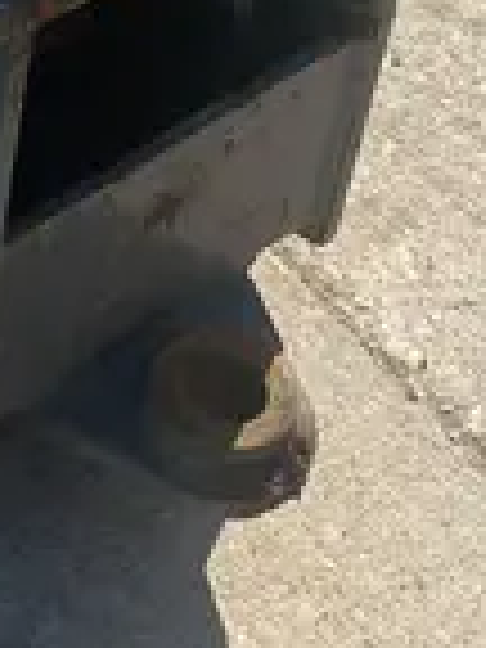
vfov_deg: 13.9
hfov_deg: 10.5
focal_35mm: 132
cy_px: -349
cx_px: -428
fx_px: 2471
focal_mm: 5.1
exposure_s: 1/3413
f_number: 1.6
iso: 50
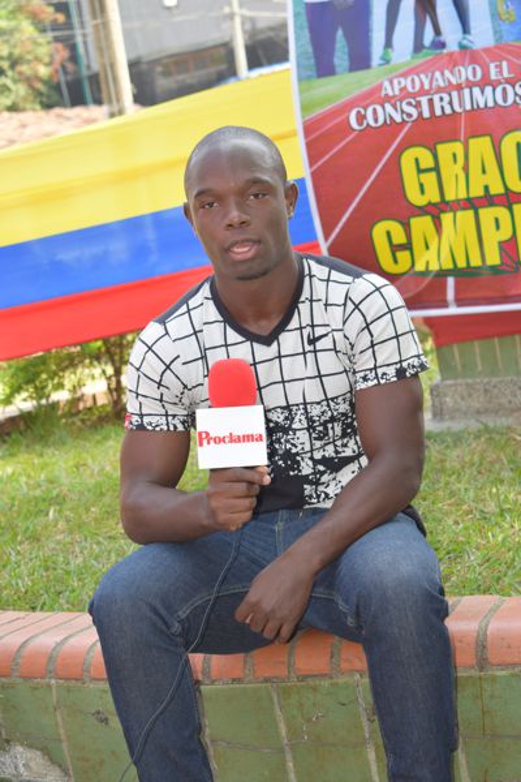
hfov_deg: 16.6
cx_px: 260
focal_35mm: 82
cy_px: 391
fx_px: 1791
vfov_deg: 24.6
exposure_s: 1/125
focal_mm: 55
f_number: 5.6
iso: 200
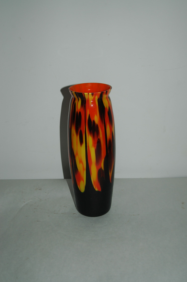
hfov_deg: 31.8
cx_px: 94
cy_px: 141
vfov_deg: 46.4
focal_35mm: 42
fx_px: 328
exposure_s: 1/125
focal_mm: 28
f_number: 5.6
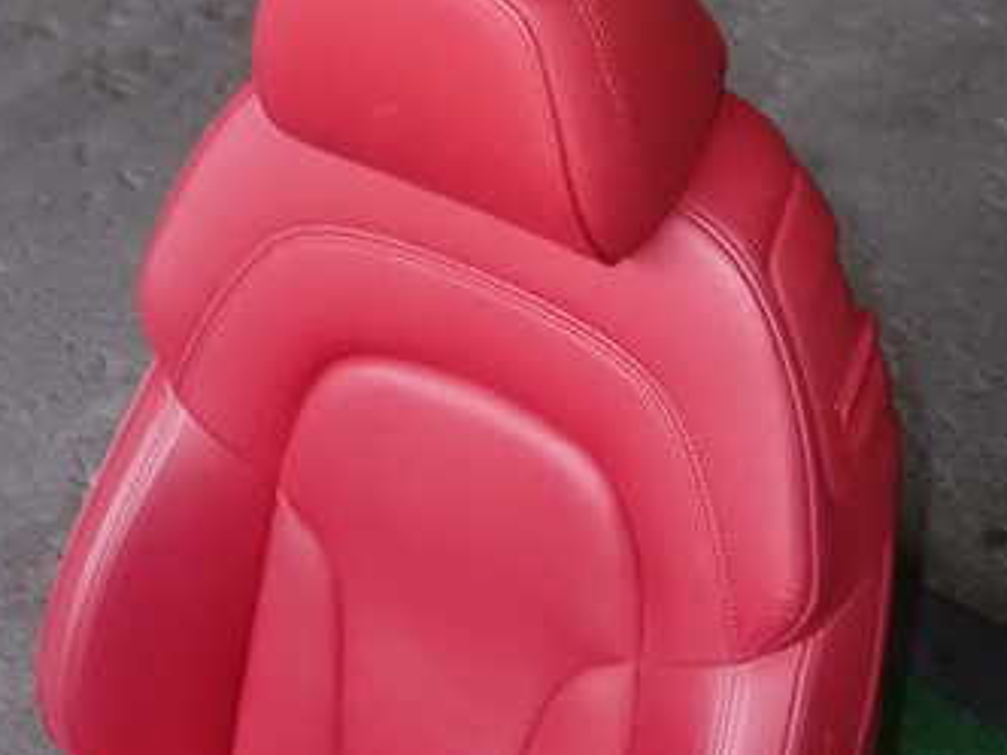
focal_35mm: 65
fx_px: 1891
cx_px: 385
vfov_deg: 22.5
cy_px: 461
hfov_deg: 29.7
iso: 1600
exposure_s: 1/40
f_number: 10
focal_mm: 6.37
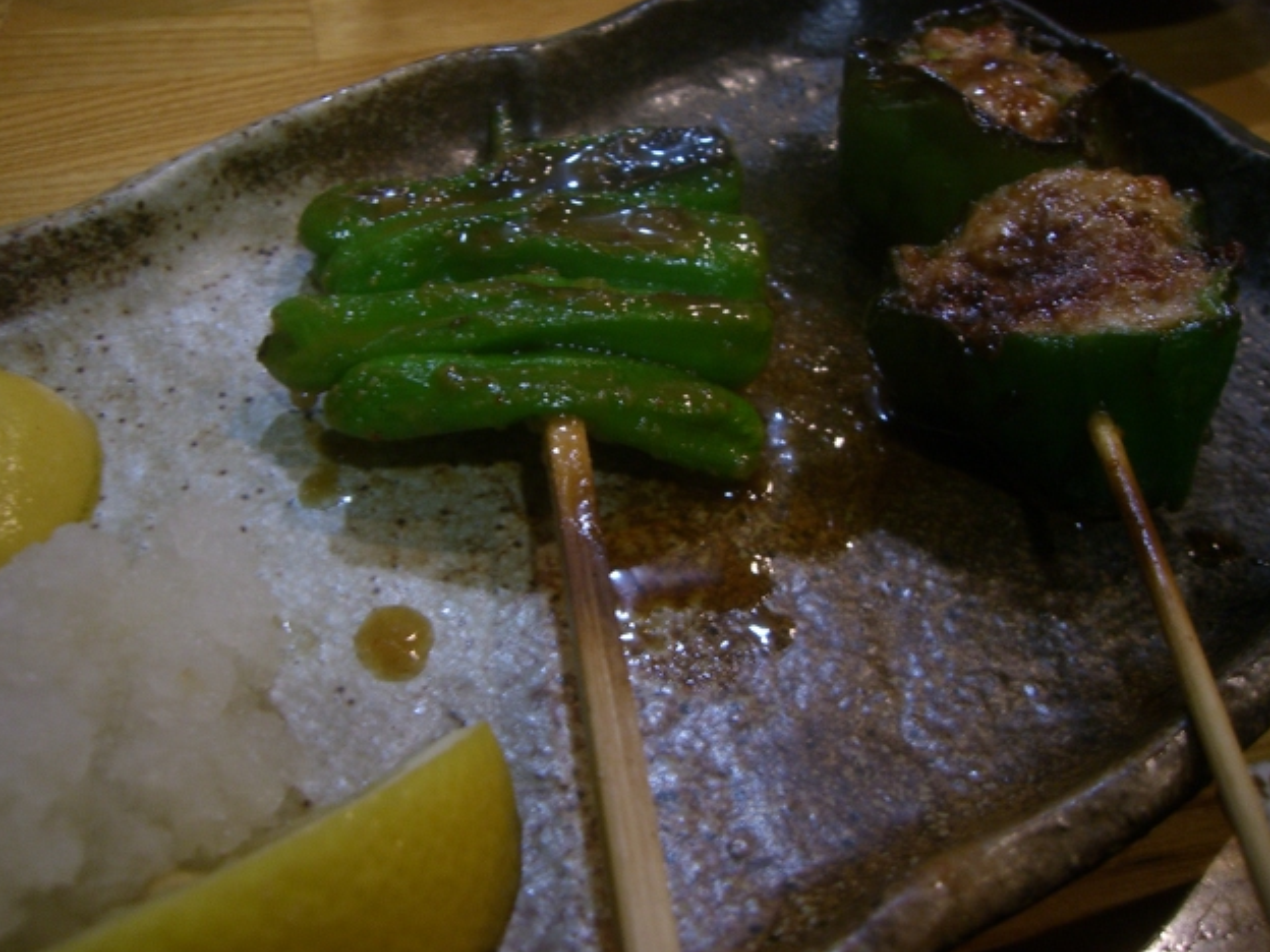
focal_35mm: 39
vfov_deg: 36.8
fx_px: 1431
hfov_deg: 47.9
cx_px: 627
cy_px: 474
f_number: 2.7
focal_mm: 6.2
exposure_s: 1/8
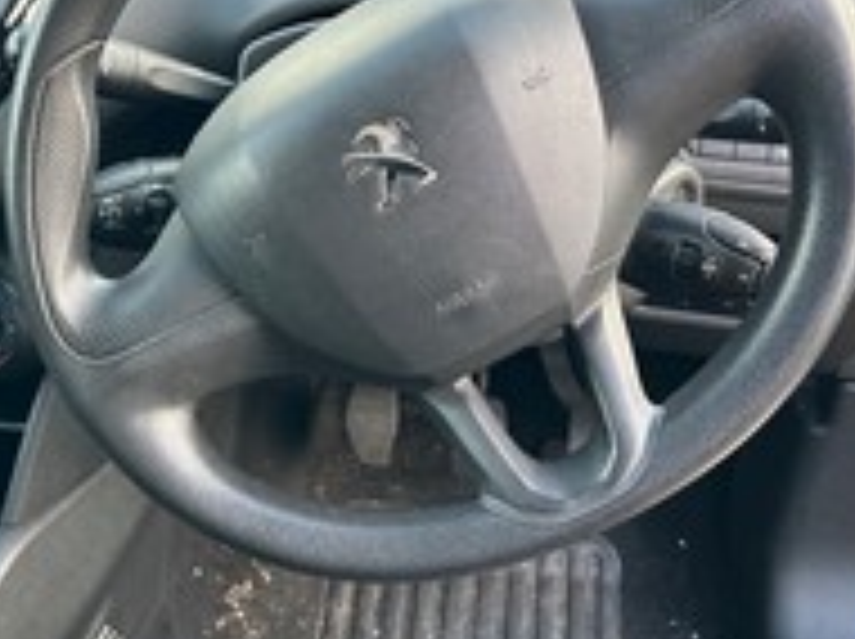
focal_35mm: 48
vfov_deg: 30.1
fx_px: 1184
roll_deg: +2.2
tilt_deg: -33.7
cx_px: 266
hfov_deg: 39.1
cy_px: 252
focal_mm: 5.7
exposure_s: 1/81
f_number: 1.5
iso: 125
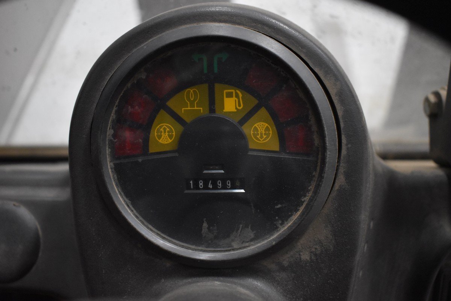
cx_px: 226
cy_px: 150
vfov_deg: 34.2
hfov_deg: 49.6
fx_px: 489
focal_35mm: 39
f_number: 4
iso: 2800
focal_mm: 26
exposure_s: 1/60
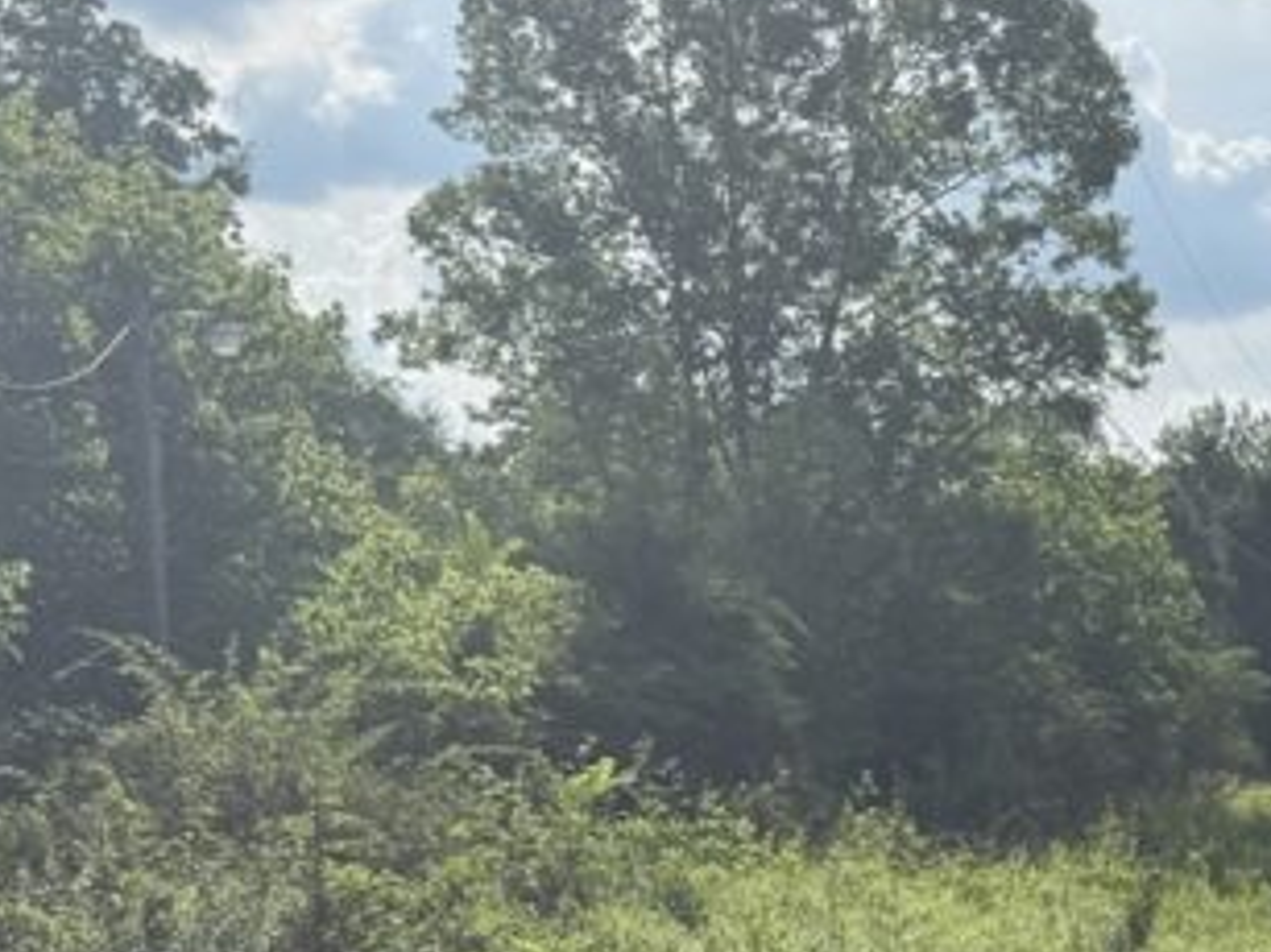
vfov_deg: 18.0
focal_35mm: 80
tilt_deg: -2.8
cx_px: 1304
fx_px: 2936
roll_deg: +0.5
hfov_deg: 23.3
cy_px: 935
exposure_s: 1/5319
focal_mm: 6.76
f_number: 1.78
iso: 80
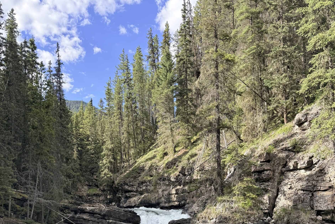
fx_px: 316
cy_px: 206
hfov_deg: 55.8
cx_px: 171
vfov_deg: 36.3
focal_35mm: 34
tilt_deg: +3.3
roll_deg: -0.7
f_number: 1.78
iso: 100
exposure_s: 1/1585
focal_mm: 6.76
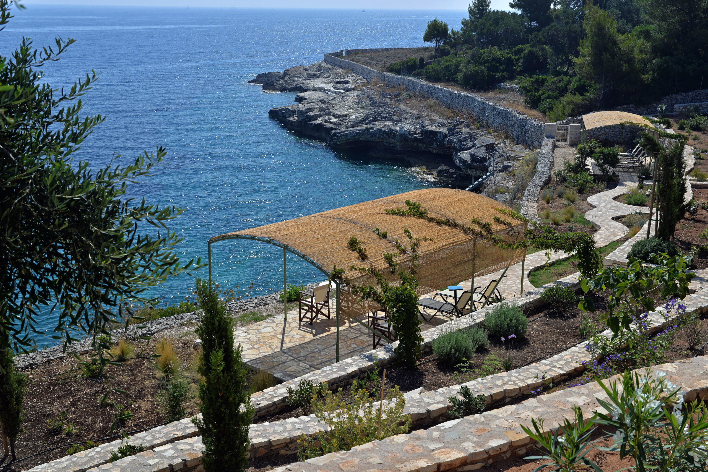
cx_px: 354
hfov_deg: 44.5
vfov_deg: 30.5
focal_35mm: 44
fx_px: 865
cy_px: 236
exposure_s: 1/250
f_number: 8
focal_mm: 44
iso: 100
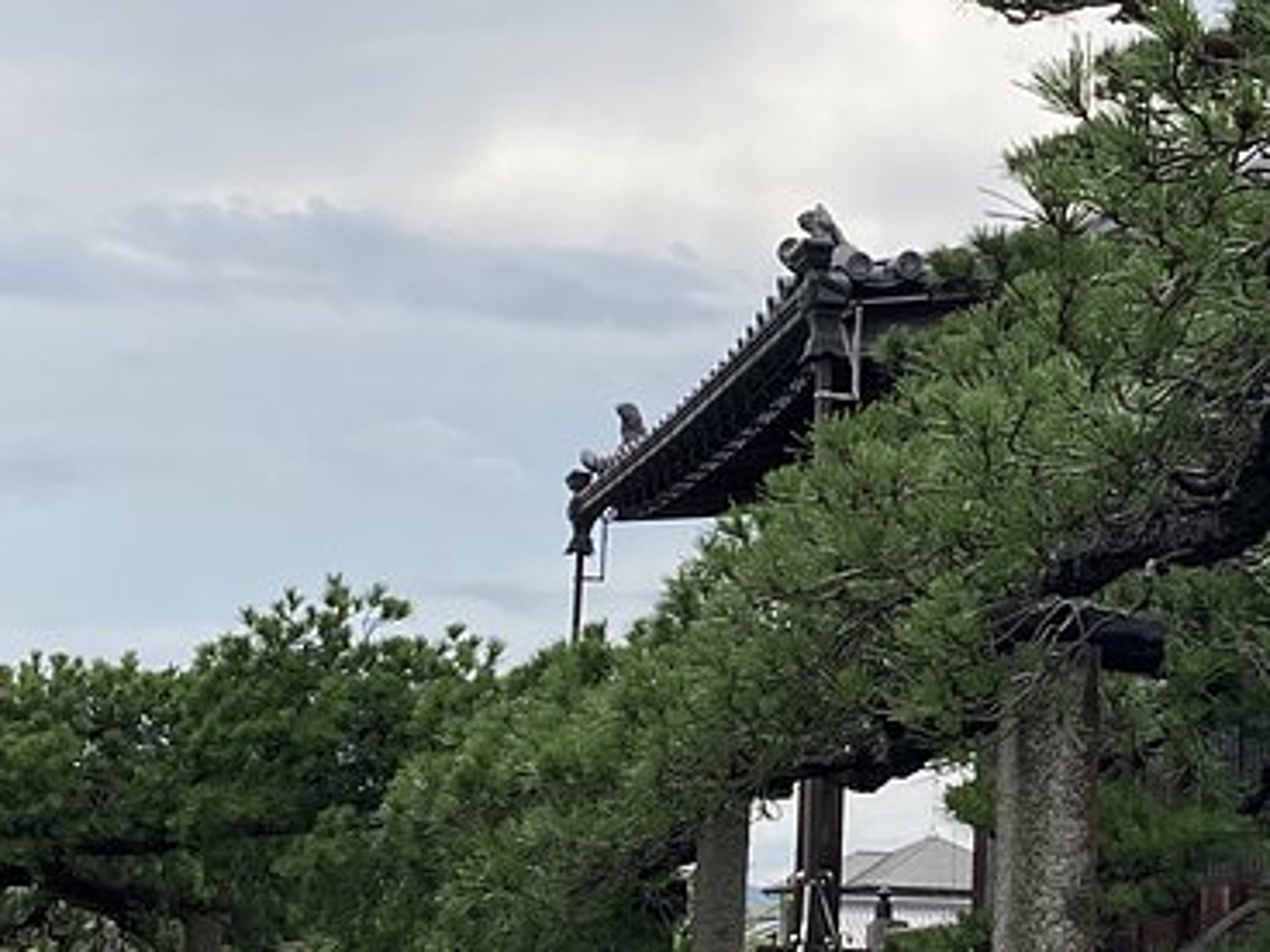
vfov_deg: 18.8
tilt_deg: +15.0
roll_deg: -3.0
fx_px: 2862
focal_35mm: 78
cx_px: 949
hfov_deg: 24.7
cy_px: 297
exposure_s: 1/2825
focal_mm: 3.99
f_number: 1.8
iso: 25
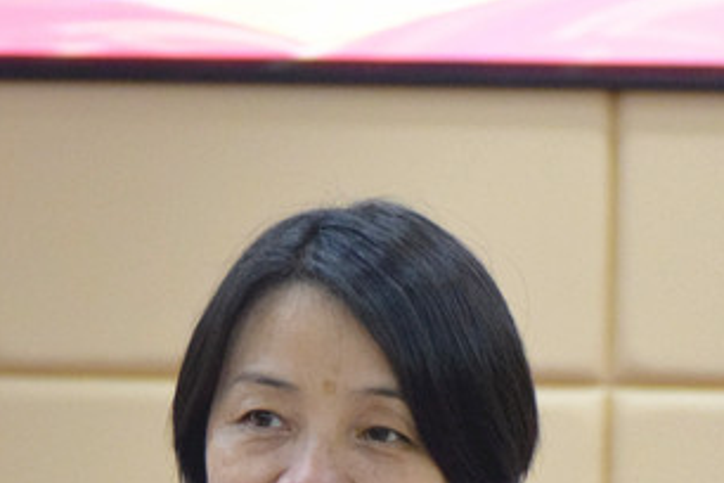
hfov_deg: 8.0
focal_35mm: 259
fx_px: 5208
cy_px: 567
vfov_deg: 5.3
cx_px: 298
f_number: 5
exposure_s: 1/60
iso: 2800
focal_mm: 66
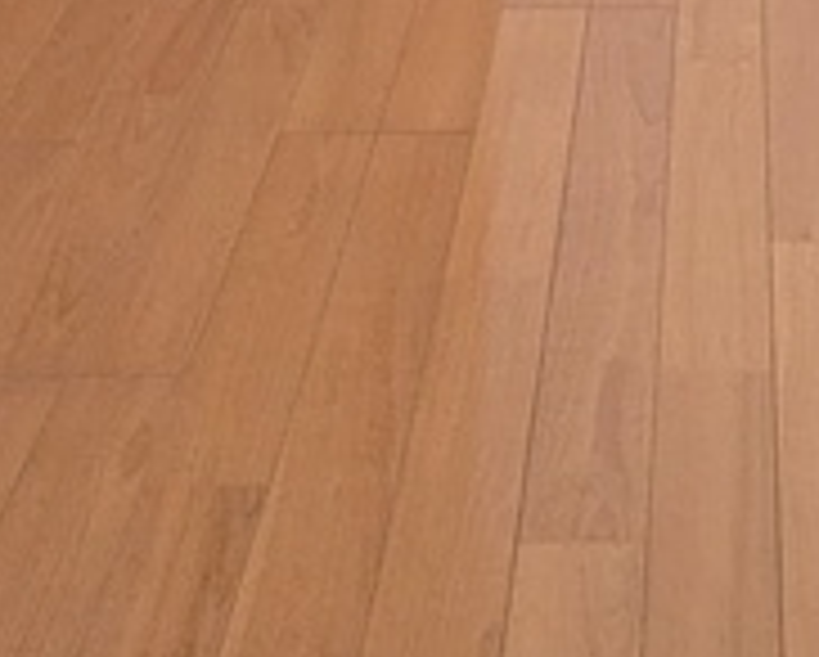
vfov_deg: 14.8
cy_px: -855
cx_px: 756
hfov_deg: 25.5
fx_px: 1747
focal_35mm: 72
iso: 50
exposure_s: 1/121
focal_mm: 1.83
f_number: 2.2
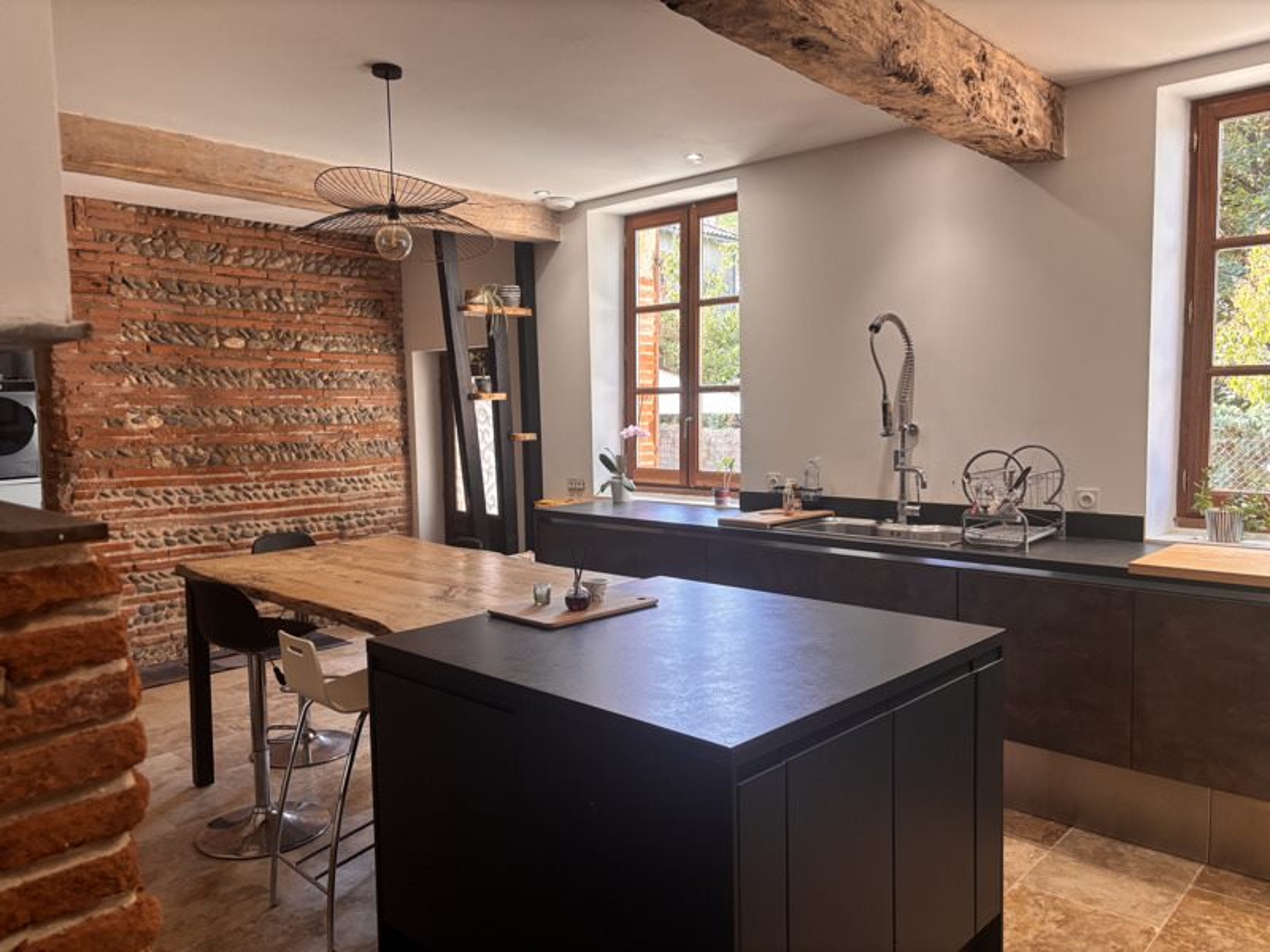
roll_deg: +1.1
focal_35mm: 26
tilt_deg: -4.4
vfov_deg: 53.1
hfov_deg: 67.3
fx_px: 954
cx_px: 635
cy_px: 476
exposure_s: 1/100
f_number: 1.6
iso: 100
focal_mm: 5.96
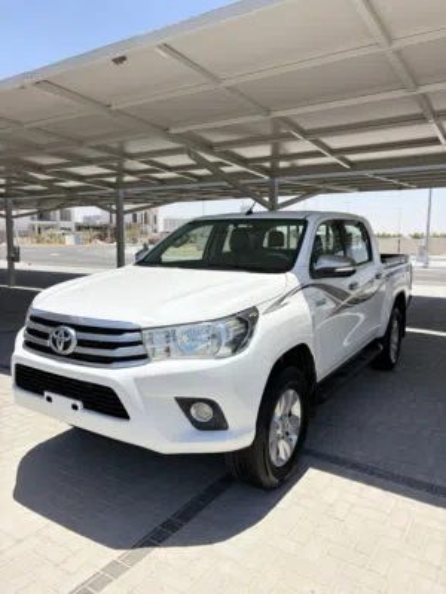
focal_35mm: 26
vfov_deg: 67.3
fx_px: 447
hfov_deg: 53.1
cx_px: 223
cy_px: 297
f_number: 1.6
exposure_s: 1/3831
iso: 50
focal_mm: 5.96
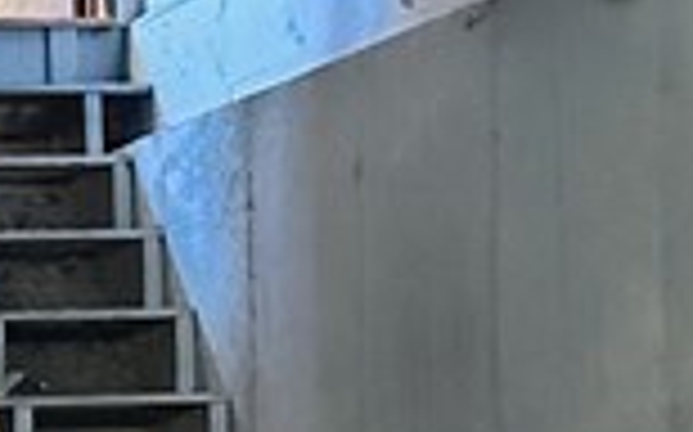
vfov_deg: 7.7
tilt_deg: +1.2
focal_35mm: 169
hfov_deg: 11.8
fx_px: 3189
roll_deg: +0.2
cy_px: 423
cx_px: -356
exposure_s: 1/30
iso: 1250
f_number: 1.78
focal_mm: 6.86
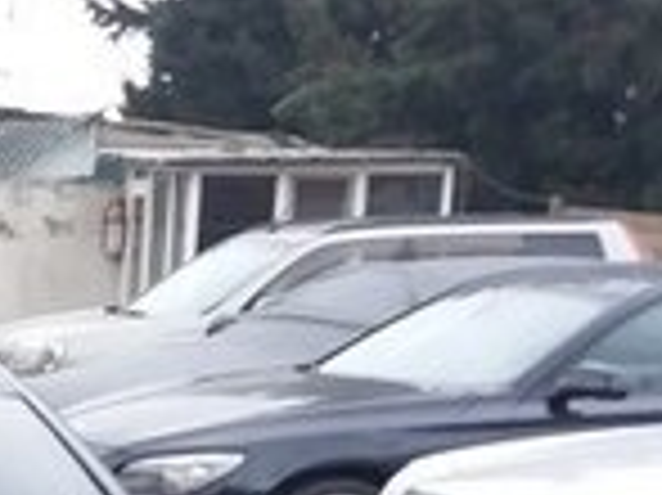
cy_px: 821
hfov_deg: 14.3
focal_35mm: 126
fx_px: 2408
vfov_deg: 11.1
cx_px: -410
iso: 160
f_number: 1.9
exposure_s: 1/33
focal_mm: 3.7
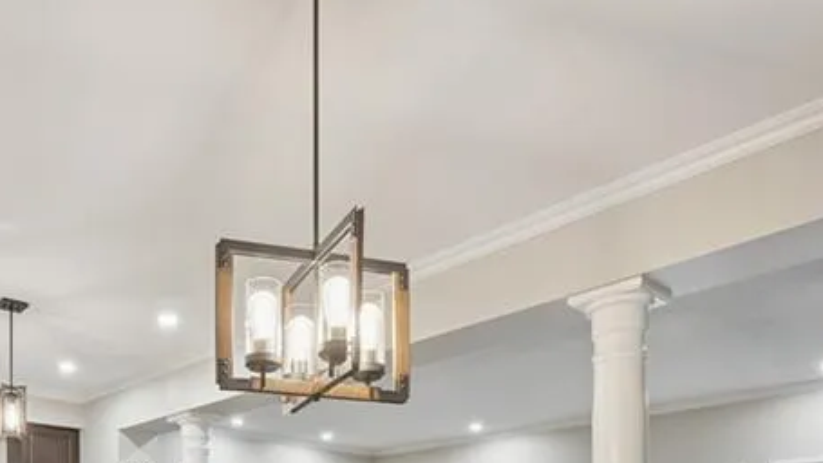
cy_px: 570
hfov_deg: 58.1
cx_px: 273
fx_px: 720
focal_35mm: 33
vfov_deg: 29.9
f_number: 8
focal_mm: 14
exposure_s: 1/6
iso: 200
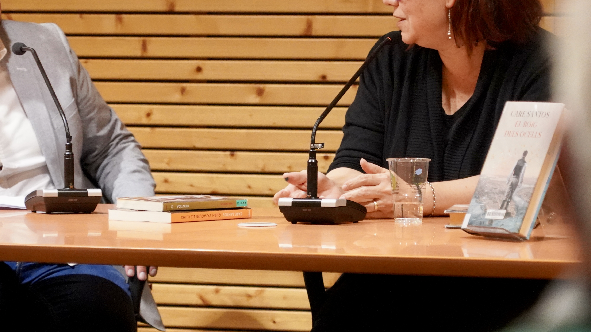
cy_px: 154
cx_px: 228
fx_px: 3808
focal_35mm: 243
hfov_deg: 8.9
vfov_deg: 5.0
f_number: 6.3
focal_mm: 154
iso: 8000
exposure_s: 1/160
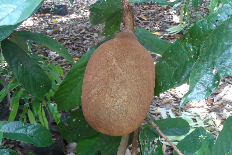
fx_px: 284
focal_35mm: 44
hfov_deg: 44.5
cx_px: 118
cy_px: 83
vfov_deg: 30.5
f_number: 3.7
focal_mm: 6.8
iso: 200
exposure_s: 1/45
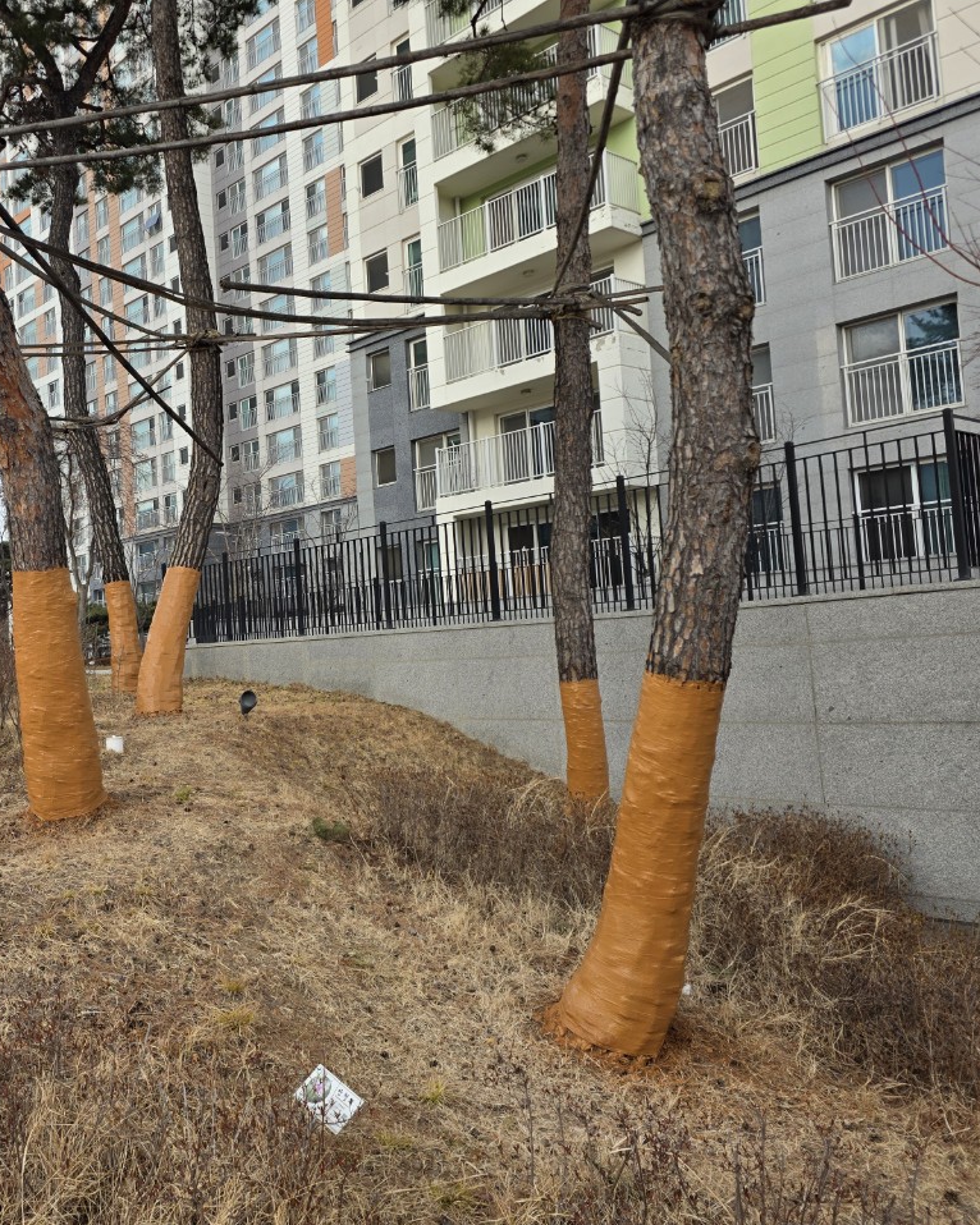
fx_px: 1088
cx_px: 212
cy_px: 612
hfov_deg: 46.2
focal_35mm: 30
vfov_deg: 58.8
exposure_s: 1/2327
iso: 80
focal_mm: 6.3
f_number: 1.7
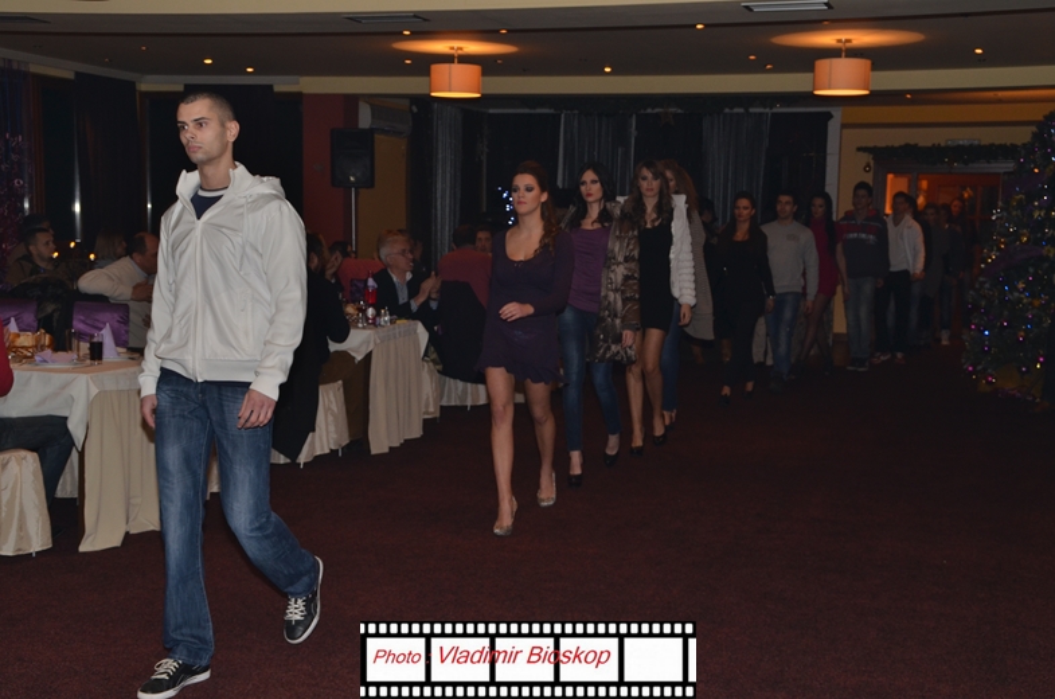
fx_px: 1535
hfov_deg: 37.9
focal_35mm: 52
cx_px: 528
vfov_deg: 25.6
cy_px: 350
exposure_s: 1/60
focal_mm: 35
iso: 320
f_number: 7.1
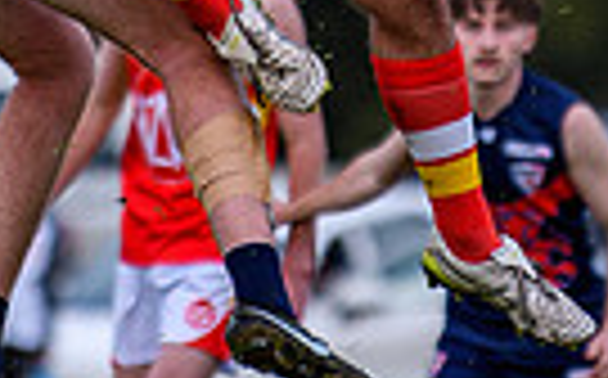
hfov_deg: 1.3
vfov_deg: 0.8
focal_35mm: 1597
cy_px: -266
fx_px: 26429
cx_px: 279
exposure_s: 1/1600
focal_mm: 200
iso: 140
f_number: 2.8
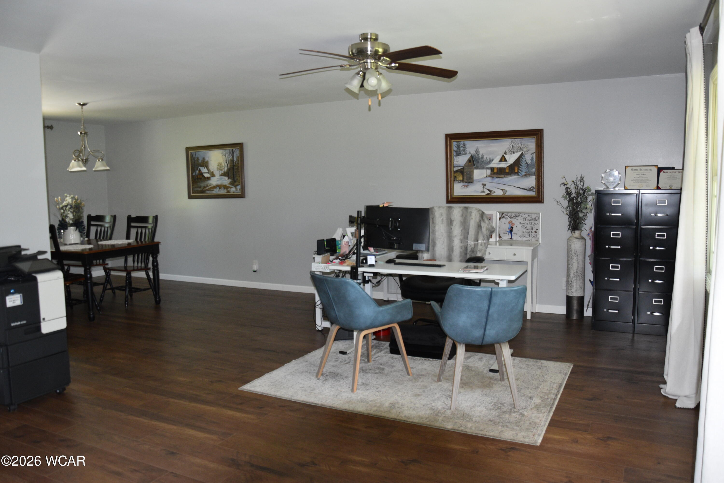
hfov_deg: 67.4
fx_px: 543
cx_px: 362
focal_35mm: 27
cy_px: 242
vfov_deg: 47.9
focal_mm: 18
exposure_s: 1/60
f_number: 4
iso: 1000
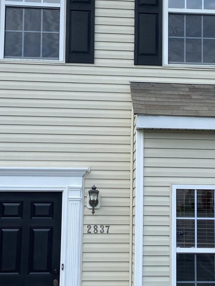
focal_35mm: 71
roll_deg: -1.6
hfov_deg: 20.7
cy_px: 132
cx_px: 135
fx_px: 588
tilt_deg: +8.4
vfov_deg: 27.4
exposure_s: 1/1316
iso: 32
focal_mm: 4.25
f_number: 1.8
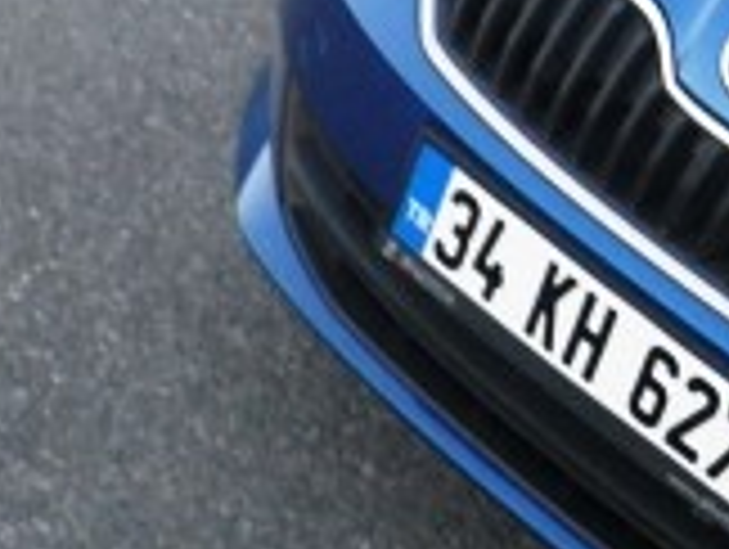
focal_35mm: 134
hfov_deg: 13.5
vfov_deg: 11.0
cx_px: 1224
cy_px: 90
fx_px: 2826
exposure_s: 1/50
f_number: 3.8
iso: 320
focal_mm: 6.1
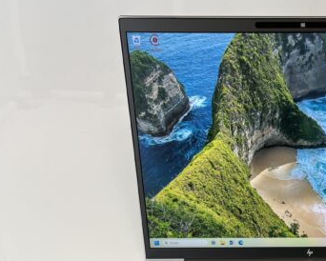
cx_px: 316
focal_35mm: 57
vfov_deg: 25.5
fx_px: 550
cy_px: 256
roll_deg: +0.6
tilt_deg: -44.1
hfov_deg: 30.9
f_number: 1.6
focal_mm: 5.1
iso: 125
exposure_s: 1/100
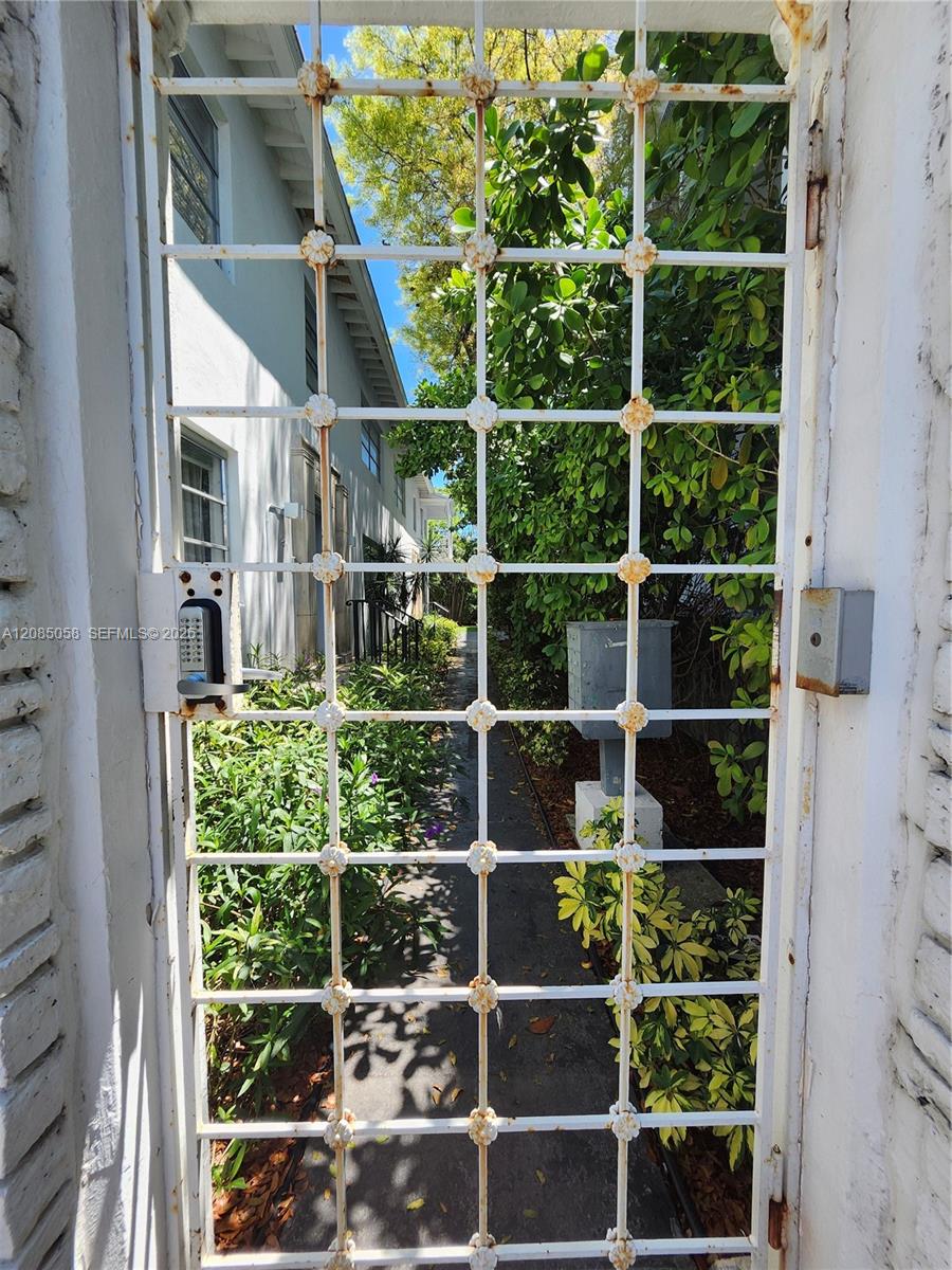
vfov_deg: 106.2
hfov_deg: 89.9
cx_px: 476
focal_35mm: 13
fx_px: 477
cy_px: 635
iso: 40
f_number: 2.2
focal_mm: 1.74
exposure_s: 1/574
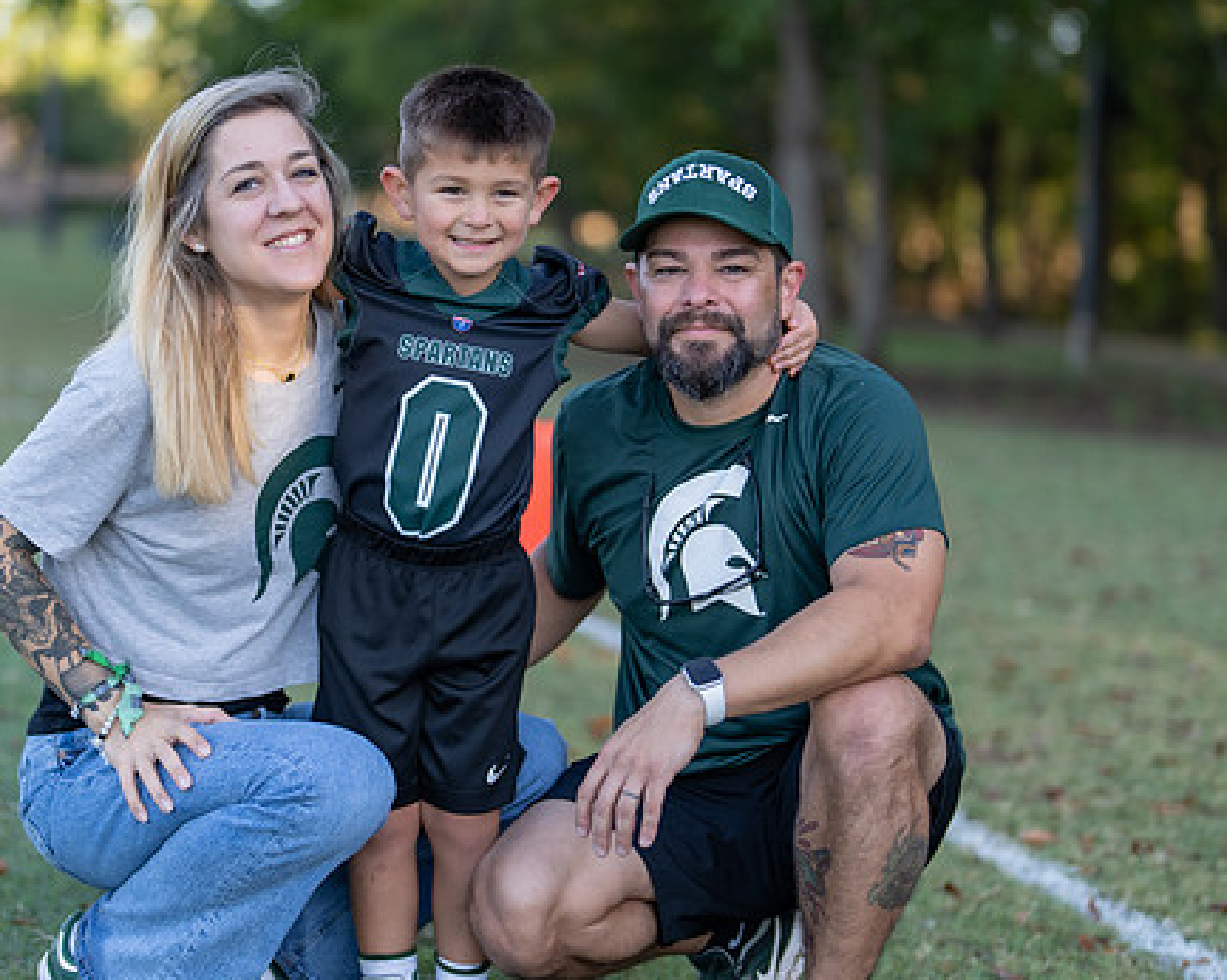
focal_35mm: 80
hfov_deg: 23.8
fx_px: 2904
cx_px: 531
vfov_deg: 19.2
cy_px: 437
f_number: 1.2
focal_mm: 50
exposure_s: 1/800
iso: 100
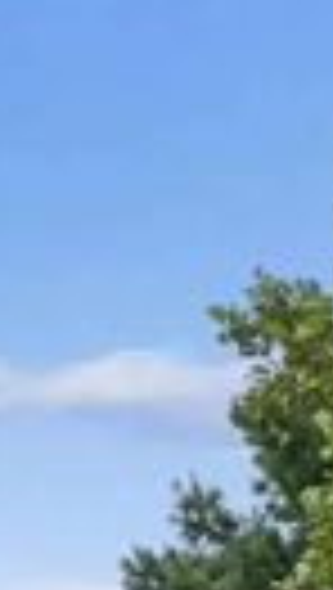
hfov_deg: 4.0
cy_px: 849
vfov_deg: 8.9
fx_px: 3724
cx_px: 2133
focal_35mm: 238
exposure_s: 1/640
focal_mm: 29
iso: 400
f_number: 9
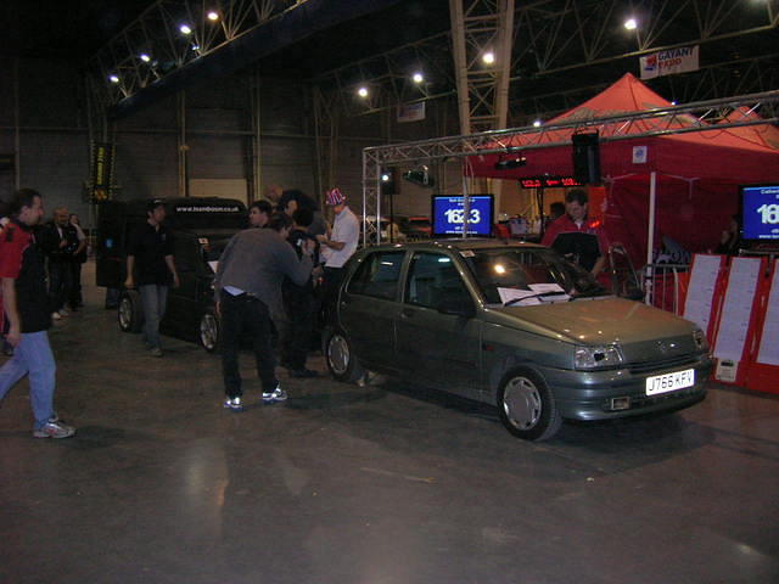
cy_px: 292
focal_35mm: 34
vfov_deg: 41.8
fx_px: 765
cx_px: 390
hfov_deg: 54.0
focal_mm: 5.7
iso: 200
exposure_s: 1/60.1
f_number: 2.9
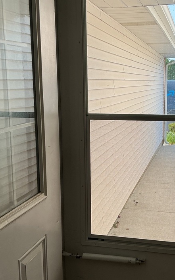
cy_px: 138
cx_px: 117
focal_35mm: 47
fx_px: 359
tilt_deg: -9.2
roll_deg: +0.7
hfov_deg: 27.2
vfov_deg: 42.7
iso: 25
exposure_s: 1/247
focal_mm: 3
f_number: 1.8
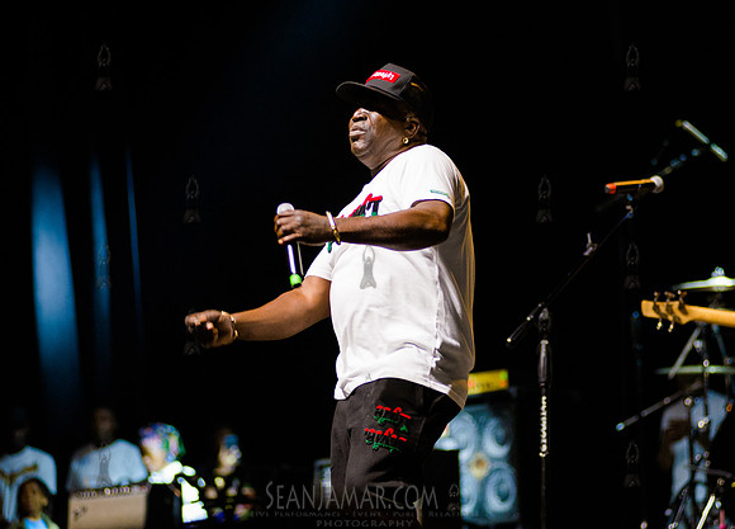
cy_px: 248
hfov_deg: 14.9
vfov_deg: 10.7
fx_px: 2810
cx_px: 367
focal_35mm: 134
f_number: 2.8
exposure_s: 1/320
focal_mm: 120
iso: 4000
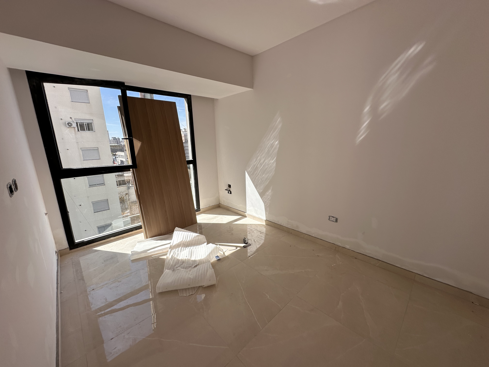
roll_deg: +0.2
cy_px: 184
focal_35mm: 14
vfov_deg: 85.7
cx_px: 244
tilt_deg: -12.2
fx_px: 198
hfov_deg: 102.1
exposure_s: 1/849
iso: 40
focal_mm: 2.22
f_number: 2.2
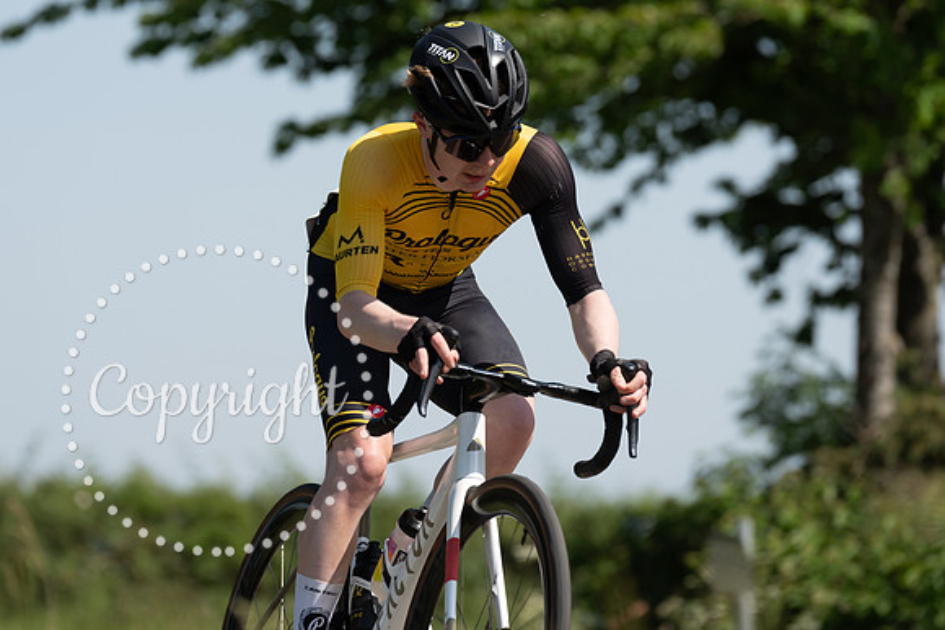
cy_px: 274
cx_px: 412
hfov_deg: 9.1
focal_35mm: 226
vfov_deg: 6.1
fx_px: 5929
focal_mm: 200
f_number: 4.5
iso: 100
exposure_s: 1/800
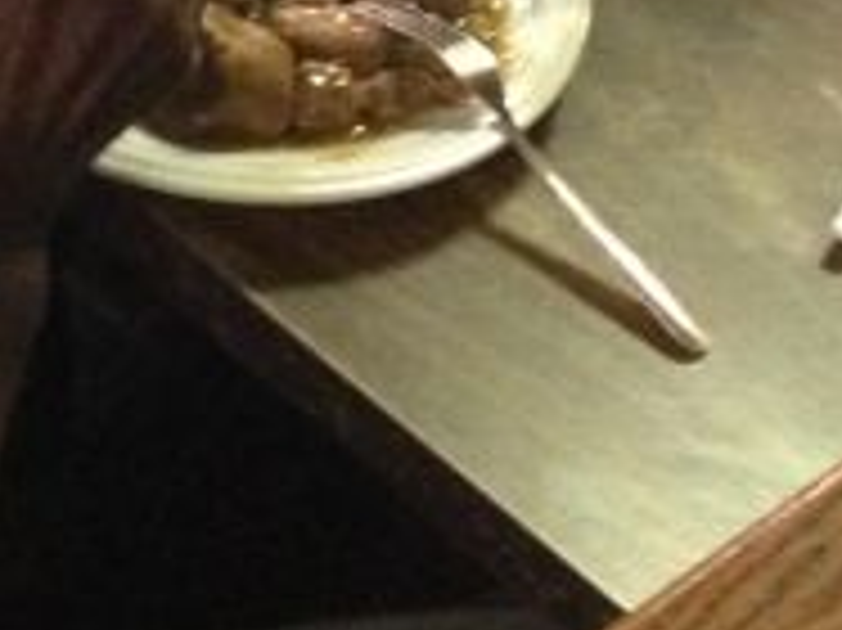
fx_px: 4983
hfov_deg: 9.7
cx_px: 297
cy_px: -616
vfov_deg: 7.0
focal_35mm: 205
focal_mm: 4.13
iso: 320
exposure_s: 1/20
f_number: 2.4
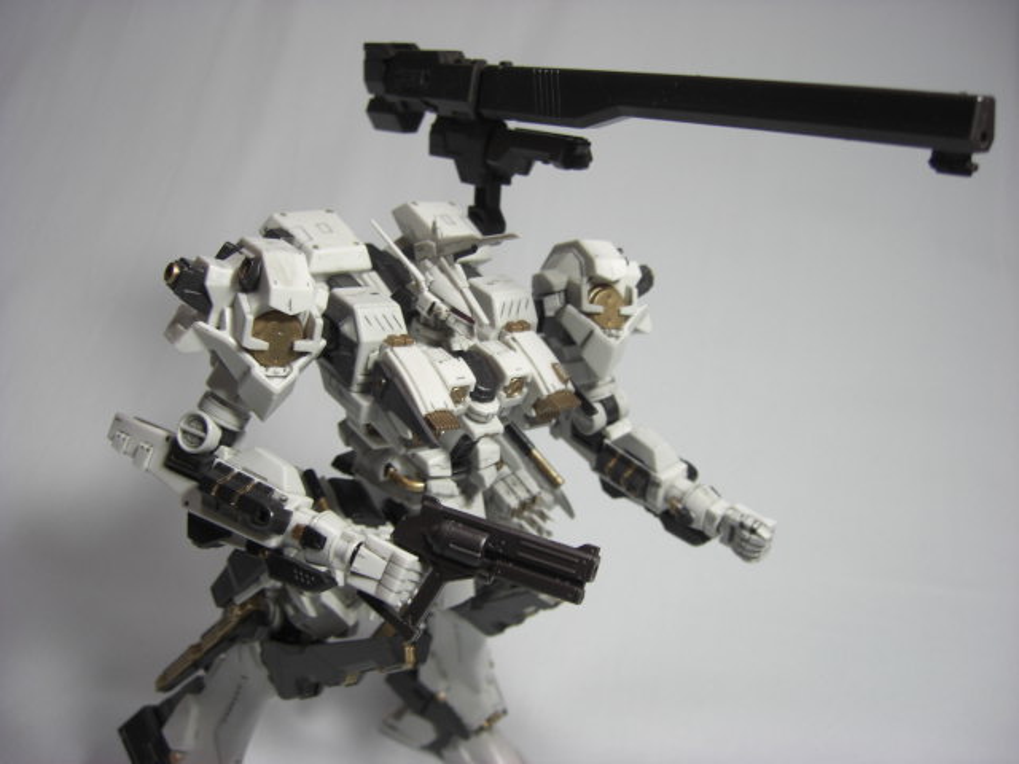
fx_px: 1119
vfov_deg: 37.7
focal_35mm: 38
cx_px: 510
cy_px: 382
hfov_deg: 49.0
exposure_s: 1/40
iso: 100
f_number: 2.8
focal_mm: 7.9
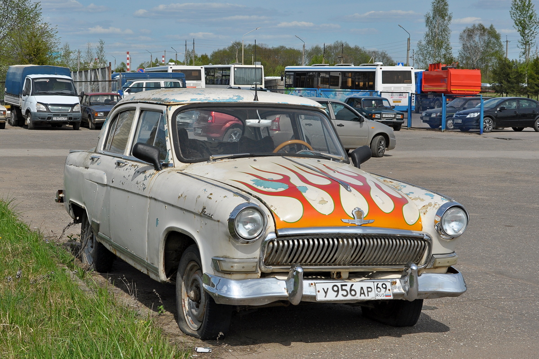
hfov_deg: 29.9
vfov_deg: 20.2
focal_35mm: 68
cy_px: 180
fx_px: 1011
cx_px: 270
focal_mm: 45
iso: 200
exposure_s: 1/500
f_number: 10
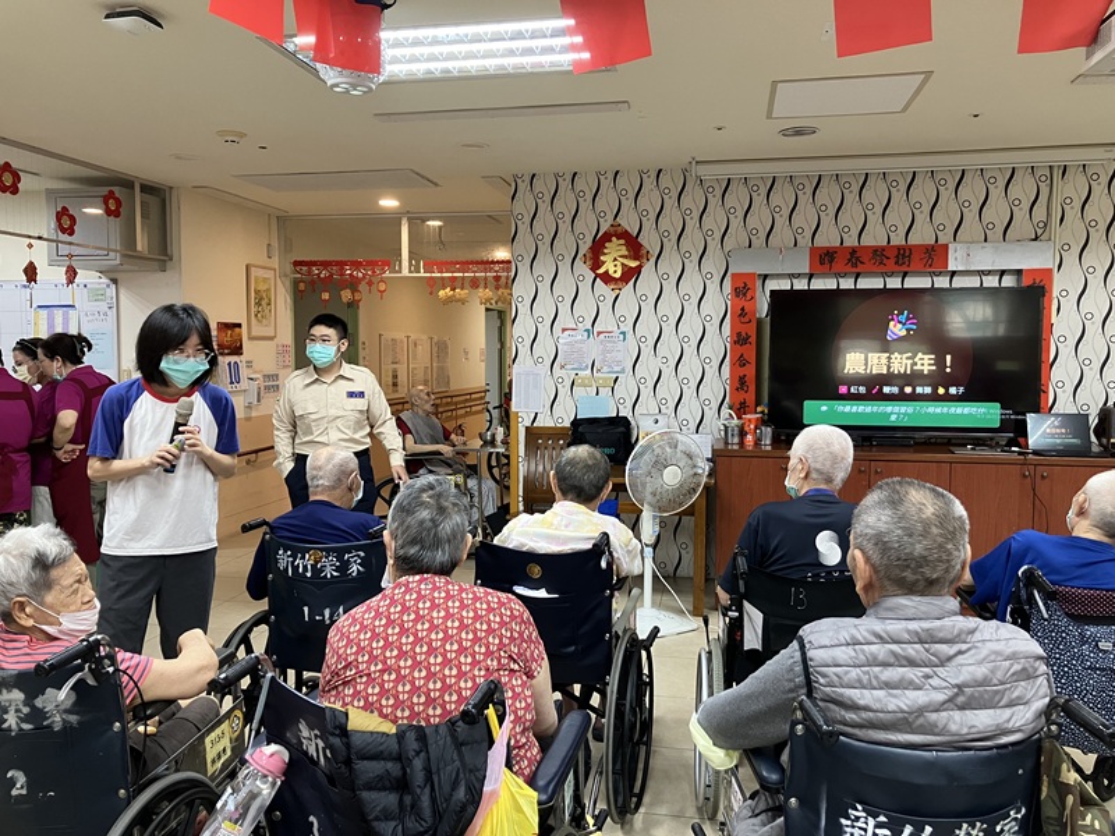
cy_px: 418
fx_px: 902
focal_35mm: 28
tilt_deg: -4.6
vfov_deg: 49.7
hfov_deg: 63.4
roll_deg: +0.4
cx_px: 558
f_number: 1.8
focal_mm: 3.99
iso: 160
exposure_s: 1/60
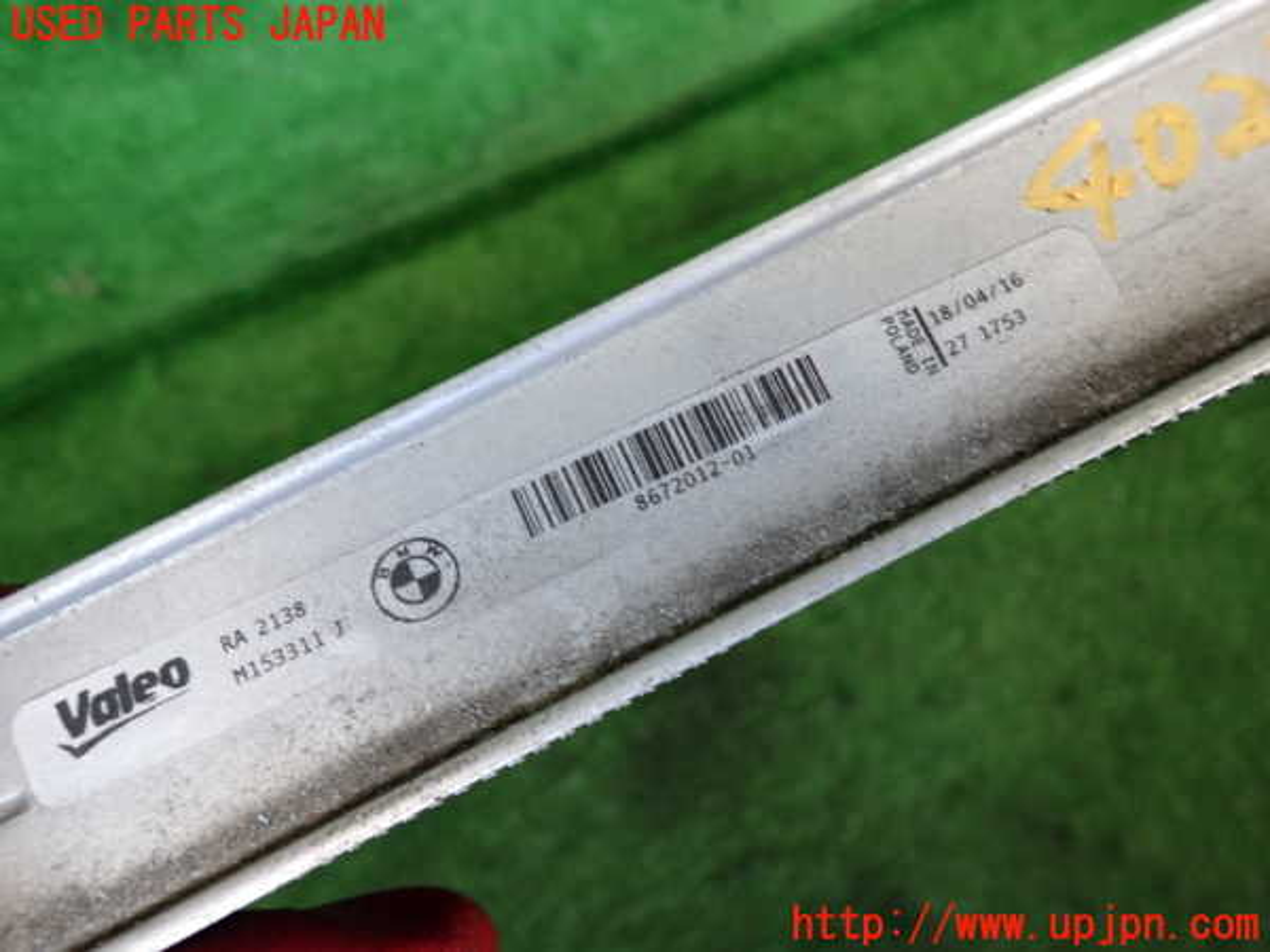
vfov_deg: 54.9
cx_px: 635
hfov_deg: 69.4
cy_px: 476
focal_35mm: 25
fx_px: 917
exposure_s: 1/30
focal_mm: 4.5
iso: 250
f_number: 2
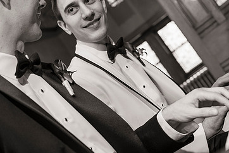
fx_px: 376
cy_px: 55
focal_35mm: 59
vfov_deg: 23.0
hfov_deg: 33.7
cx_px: 143
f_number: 3.2
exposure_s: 1/100
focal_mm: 35
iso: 640
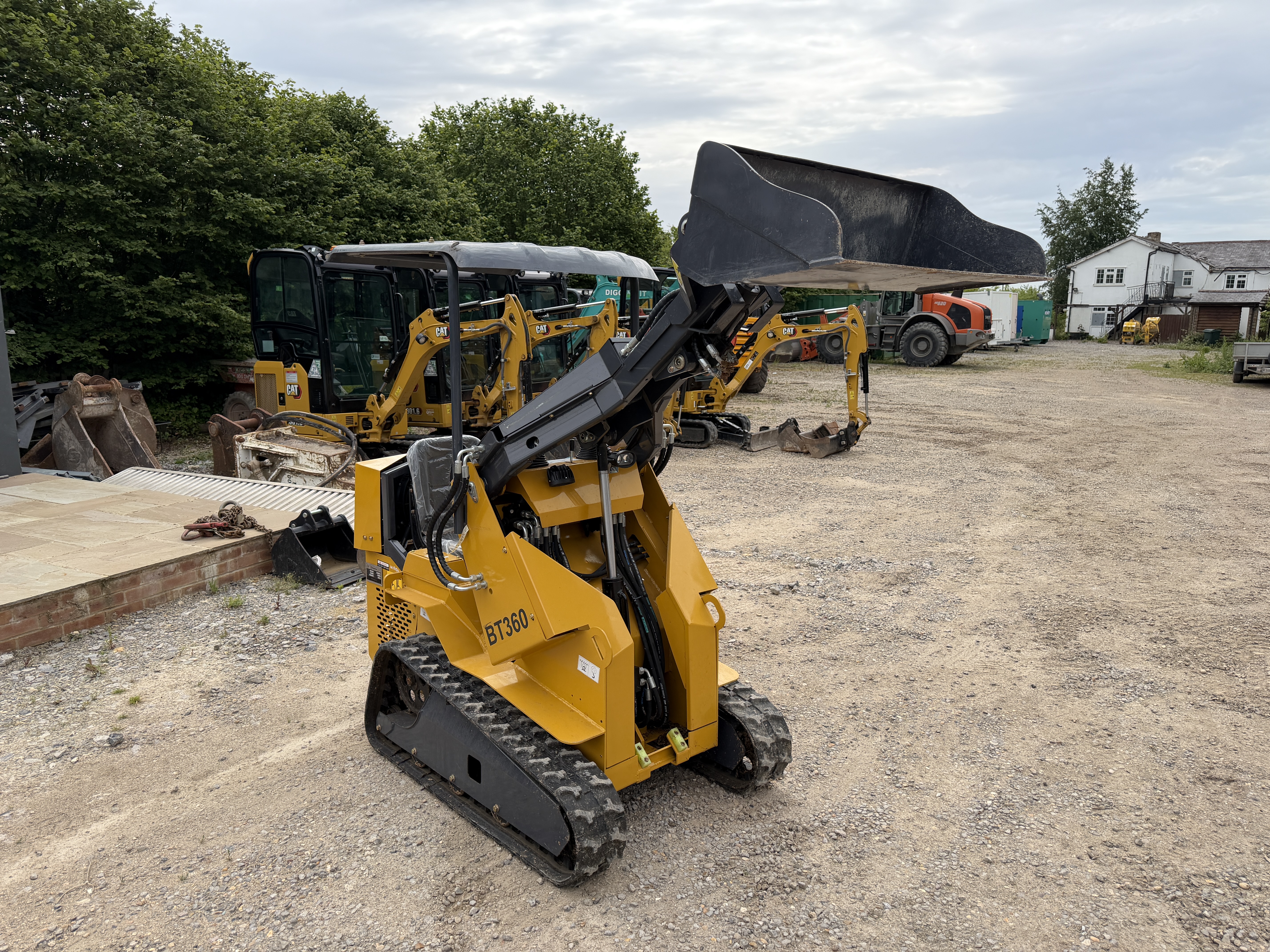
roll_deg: +0.2
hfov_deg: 71.6
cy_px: 476
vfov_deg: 56.8
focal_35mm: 24
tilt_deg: -11.3
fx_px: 881
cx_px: 635
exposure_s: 1/3425
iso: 100
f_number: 1.78
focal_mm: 6.76
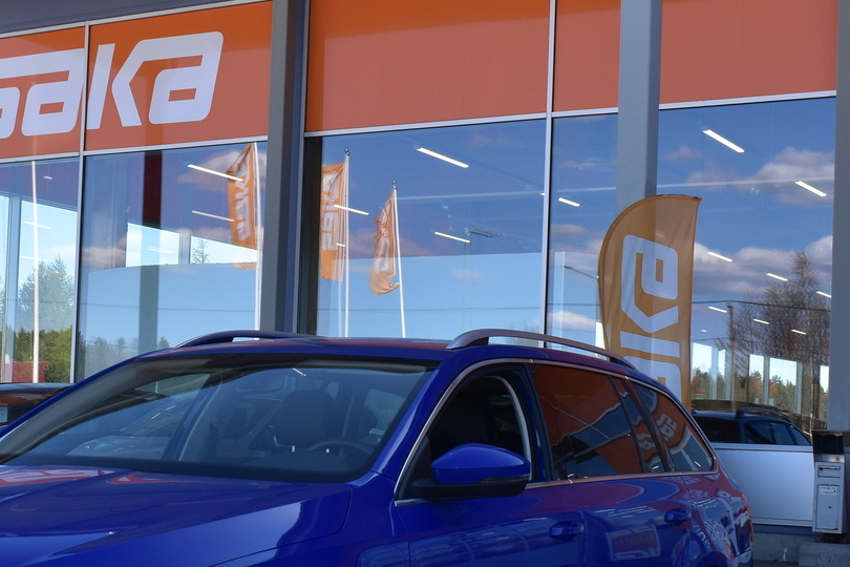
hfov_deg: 28.9
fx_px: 1629
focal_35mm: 69
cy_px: 428
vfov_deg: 19.6
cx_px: 250
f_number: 11
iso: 400
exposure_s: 1/250
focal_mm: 23
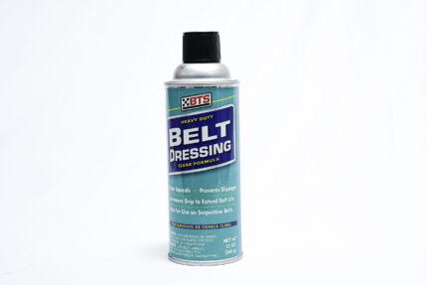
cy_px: 142
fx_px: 831
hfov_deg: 28.8
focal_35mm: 70
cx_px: 214
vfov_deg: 19.5
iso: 3200
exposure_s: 1/250
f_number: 8
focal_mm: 70
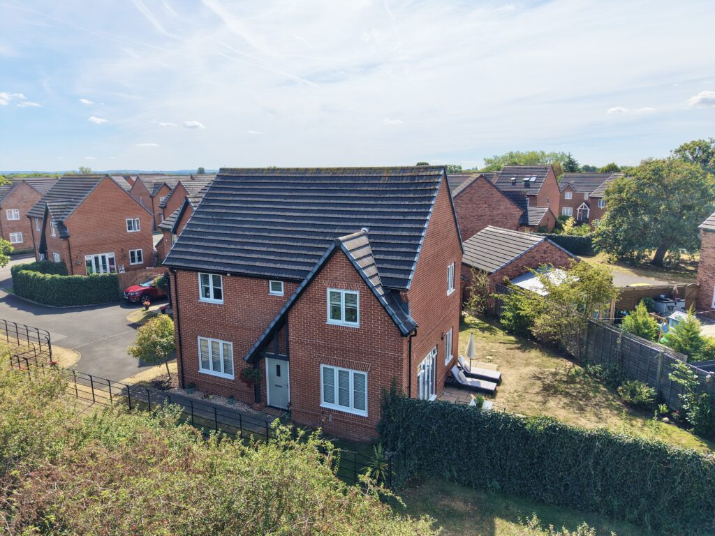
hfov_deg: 71.6
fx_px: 496
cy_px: 268
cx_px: 358
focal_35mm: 24
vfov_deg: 56.8
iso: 350
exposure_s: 1/8000
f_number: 1.8
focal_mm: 8.67
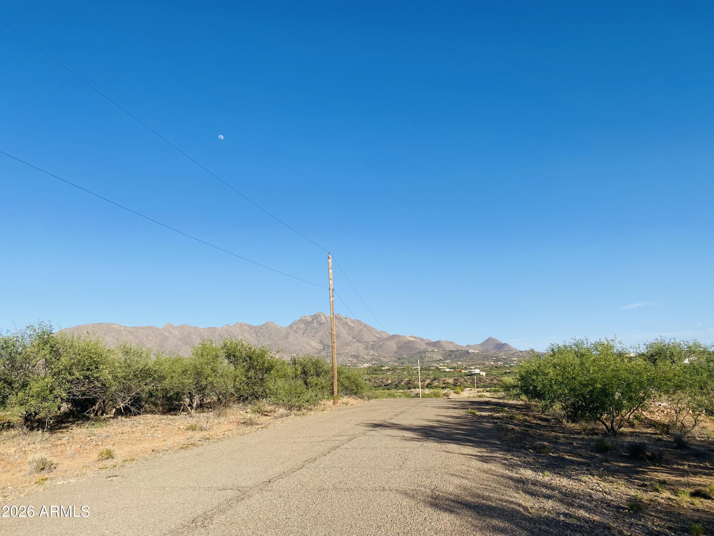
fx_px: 536
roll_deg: +2.9
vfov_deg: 53.1
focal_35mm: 26
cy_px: 268
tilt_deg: +12.5
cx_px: 357
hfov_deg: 67.3
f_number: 1.8
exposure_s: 1/2890
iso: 32
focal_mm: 4.25
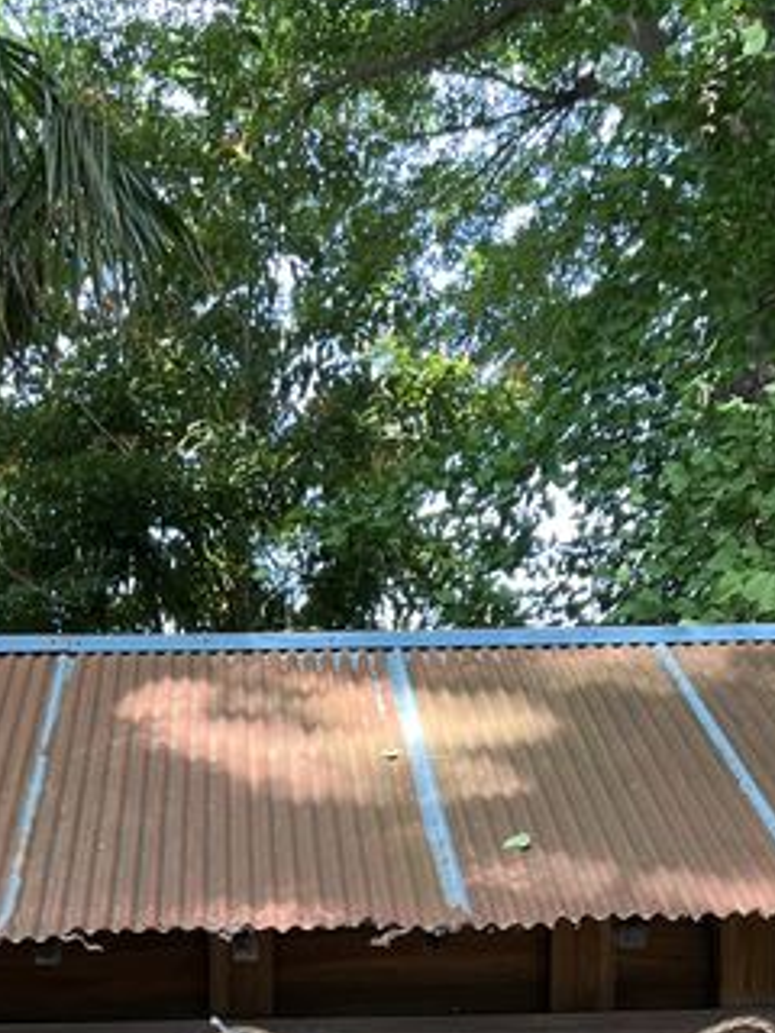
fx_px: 1940
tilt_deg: -0.5
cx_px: 255
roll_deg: -0.2
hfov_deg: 22.5
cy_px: 1136
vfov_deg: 27.3
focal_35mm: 65
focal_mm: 5.7
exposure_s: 1/121
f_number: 1.5
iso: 40
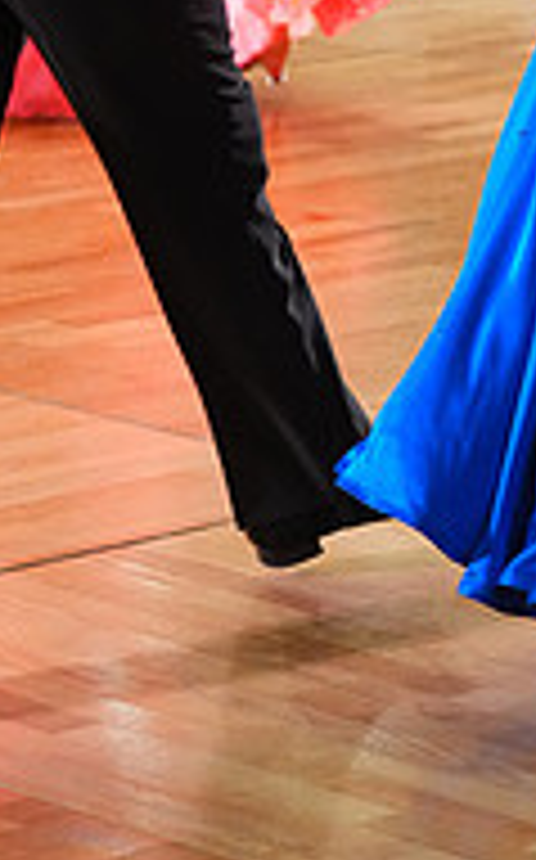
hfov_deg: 5.7
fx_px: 5364
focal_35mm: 229
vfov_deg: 9.0
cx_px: 286
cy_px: -270
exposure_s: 1/200
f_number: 4
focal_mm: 74
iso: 3200
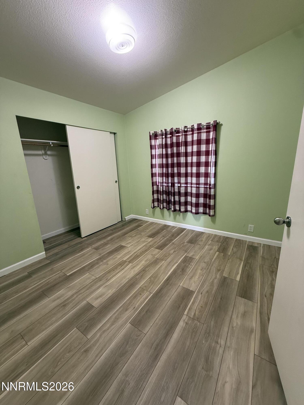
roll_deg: +1.9
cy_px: 202
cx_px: 152
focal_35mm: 14
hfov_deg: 85.7
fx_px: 164
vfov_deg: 102.1
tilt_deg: -12.9
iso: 200
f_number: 2.2
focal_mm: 2.22
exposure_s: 1/60
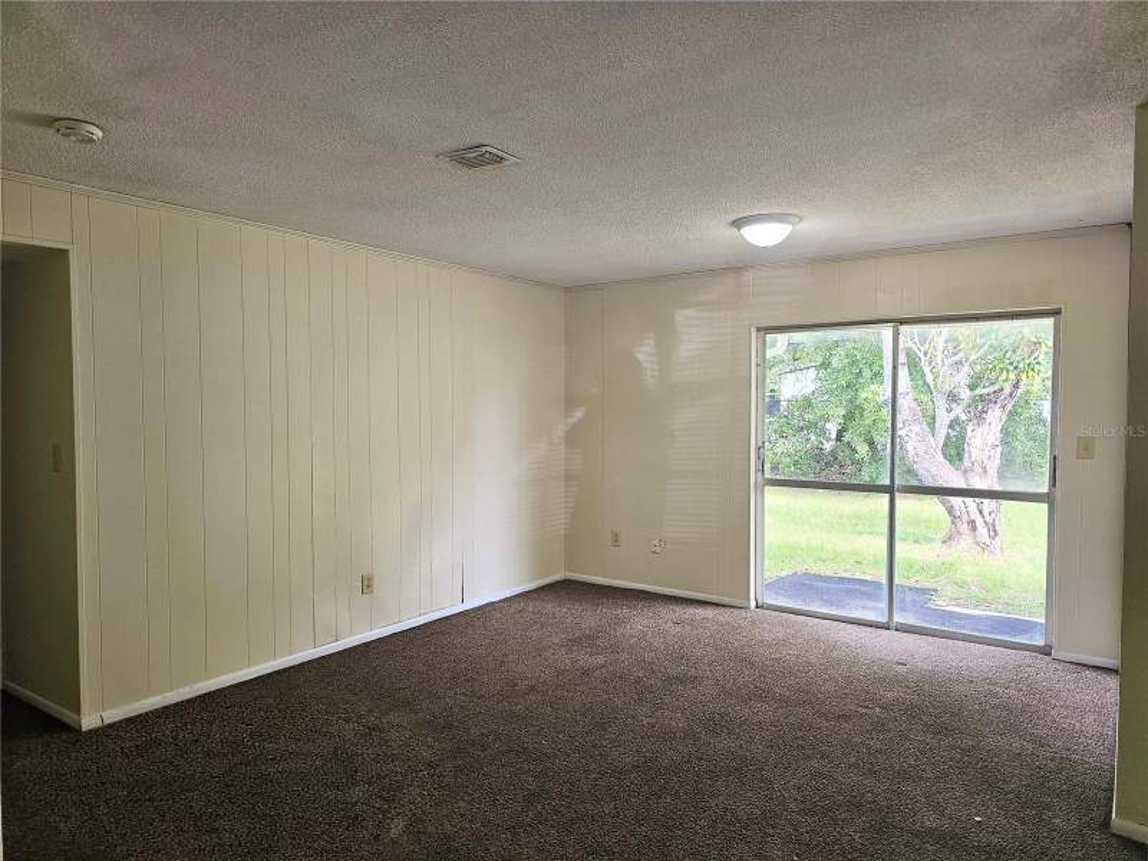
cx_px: 574
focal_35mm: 23
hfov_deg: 73.9
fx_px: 763
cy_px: 430
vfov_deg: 58.9
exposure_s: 1/120
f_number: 1.7
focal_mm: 6.3
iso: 80
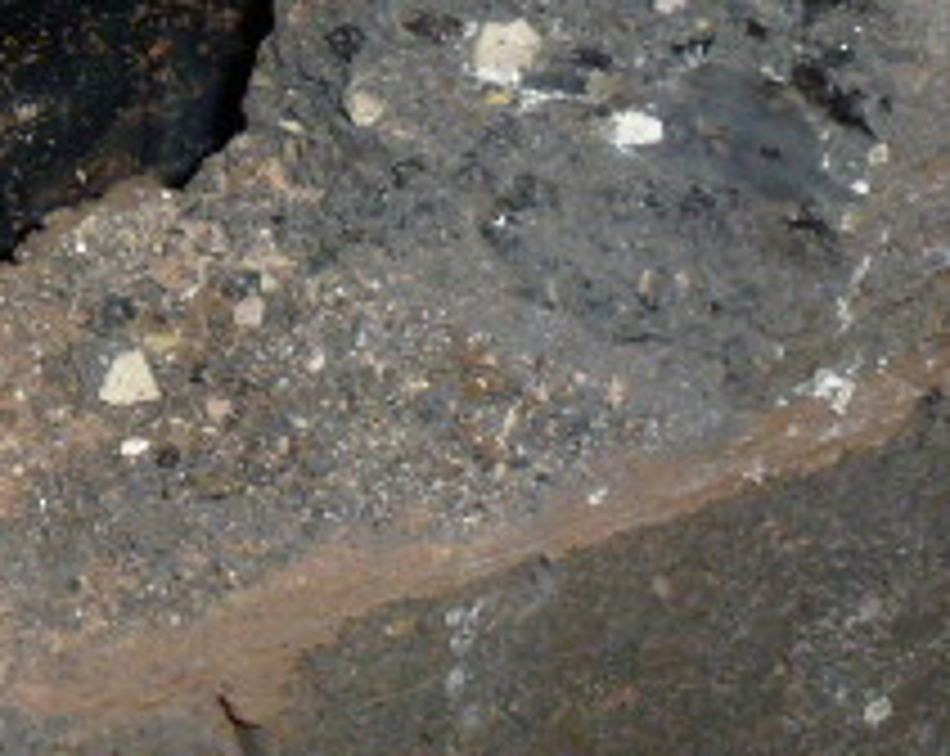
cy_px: -112
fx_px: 2498
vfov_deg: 16.6
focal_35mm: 89
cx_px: -293
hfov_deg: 19.8
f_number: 3.5
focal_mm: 5.4
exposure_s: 1/60
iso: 250
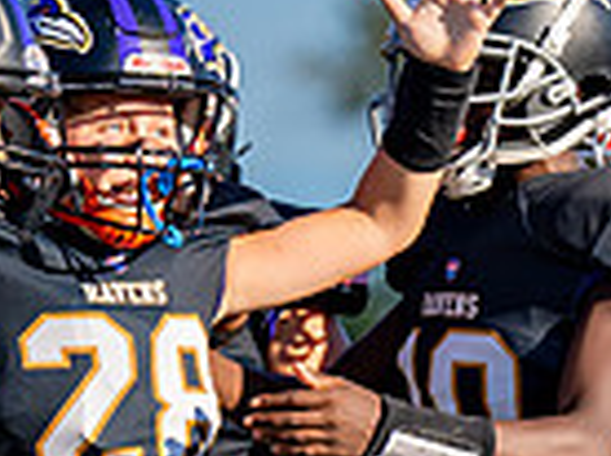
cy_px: 480
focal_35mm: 925
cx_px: 215
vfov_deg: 1.6
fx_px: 16299
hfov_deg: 2.1
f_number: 2.8
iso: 160
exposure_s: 1/3200
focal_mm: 149
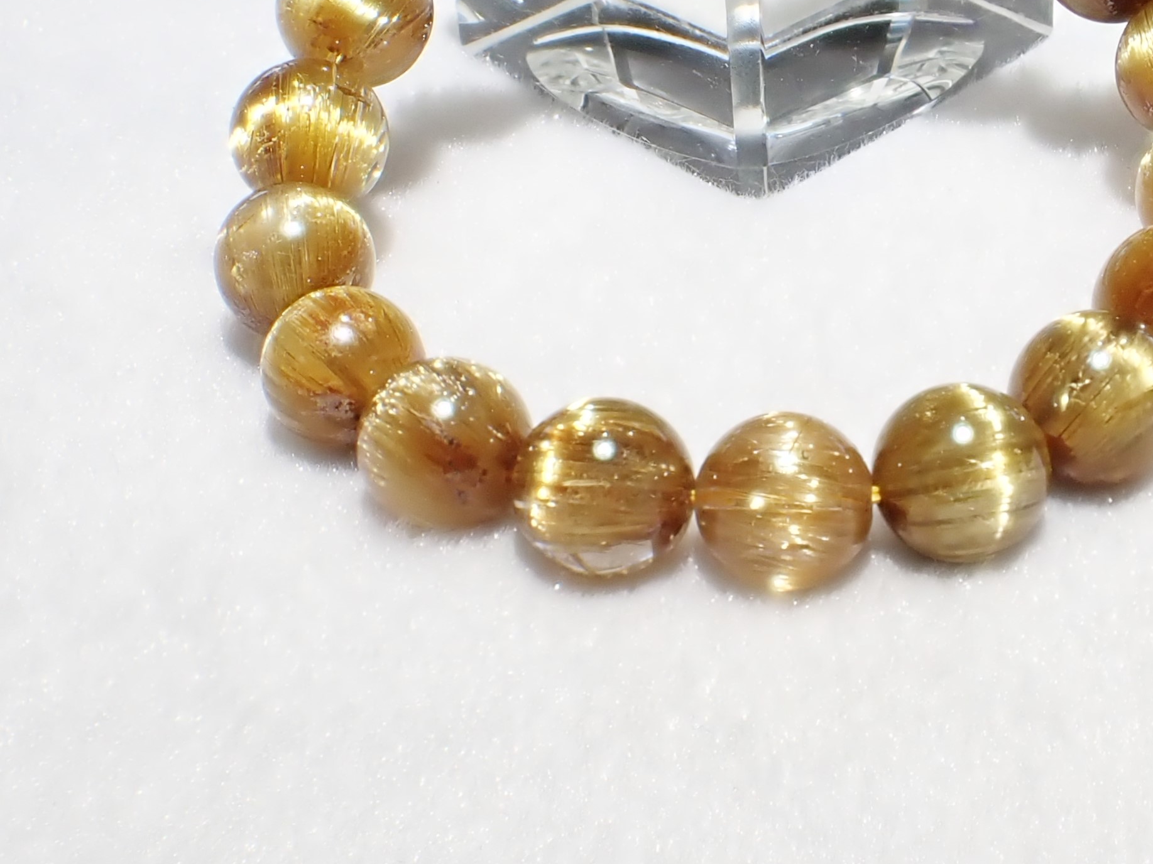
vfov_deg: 28.2
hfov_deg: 37.1
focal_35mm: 51
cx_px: 779
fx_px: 1699
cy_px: 234
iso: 100
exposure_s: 1/320
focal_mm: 5.4
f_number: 3.2
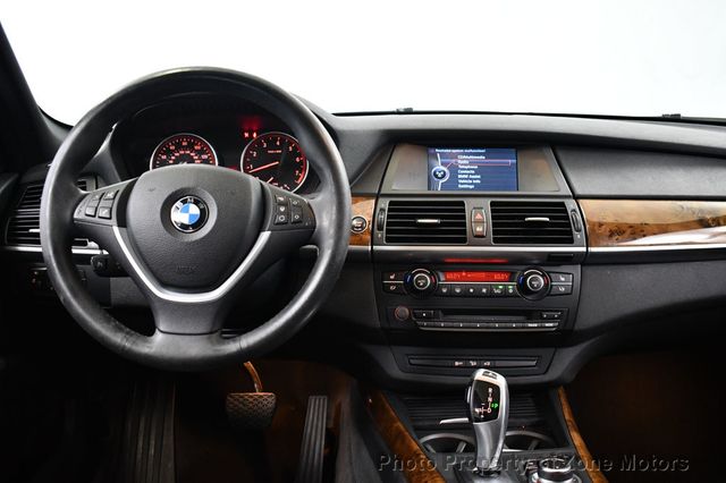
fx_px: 665
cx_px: 363
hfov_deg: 57.2
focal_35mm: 33
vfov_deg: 39.9
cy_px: 242
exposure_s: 1/60
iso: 3600
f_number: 3.8
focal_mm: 22
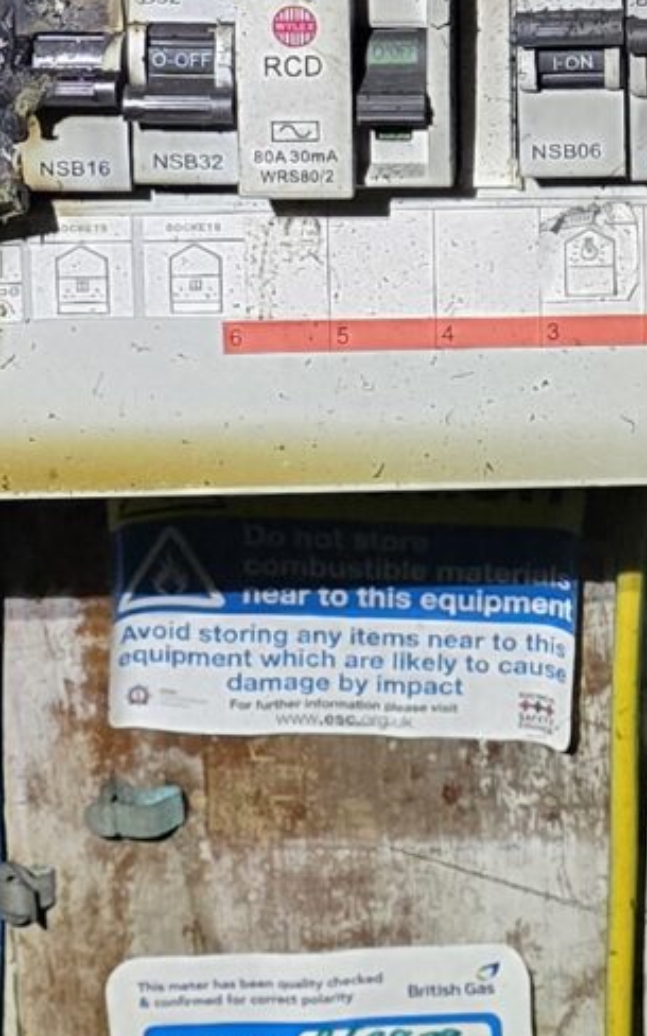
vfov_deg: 15.9
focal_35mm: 128
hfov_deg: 9.9
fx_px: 3611
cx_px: 946
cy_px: -53
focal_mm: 6.3
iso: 640
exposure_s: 1/100
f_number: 1.7
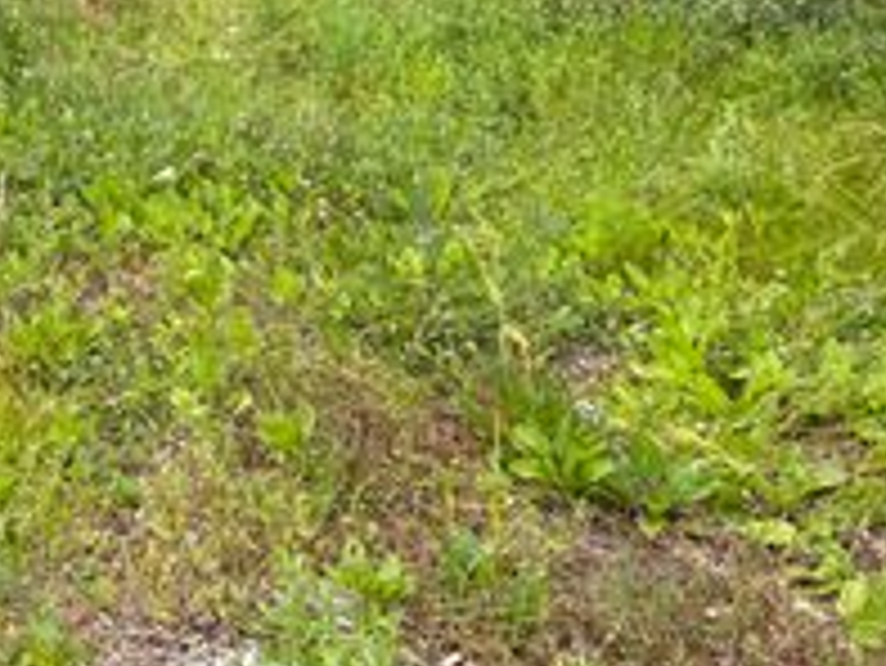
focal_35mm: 66
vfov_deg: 20.9
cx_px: -198
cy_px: -119
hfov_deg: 26.0
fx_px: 1690
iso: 64
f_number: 1.6
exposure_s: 1/1155
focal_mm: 5.96
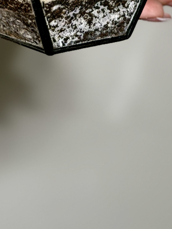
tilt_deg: -23.8
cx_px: 60
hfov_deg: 7.5
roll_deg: -0.7
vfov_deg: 9.4
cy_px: -208
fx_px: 1311
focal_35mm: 198
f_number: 1.78
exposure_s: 1/733
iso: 64
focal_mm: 6.76
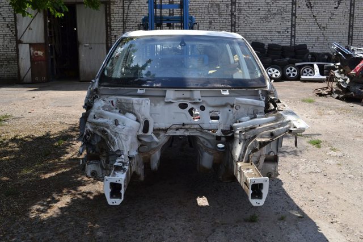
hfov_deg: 53.2
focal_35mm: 36
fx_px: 363
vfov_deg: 36.8
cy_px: 121
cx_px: 182
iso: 100
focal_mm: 24
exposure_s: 1/200
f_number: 7.1
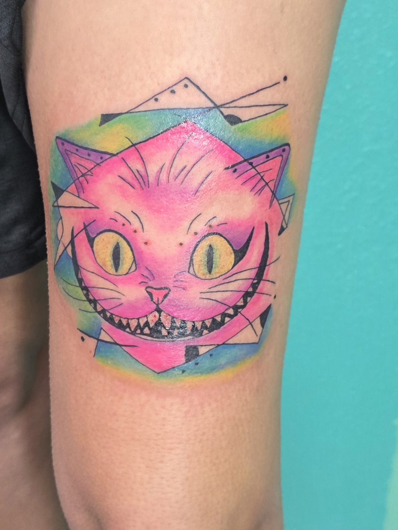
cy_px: 265
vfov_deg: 73.9
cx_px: 199
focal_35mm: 23
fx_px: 352
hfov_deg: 58.9
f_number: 1.7
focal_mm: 6.3
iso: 320
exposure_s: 1/120
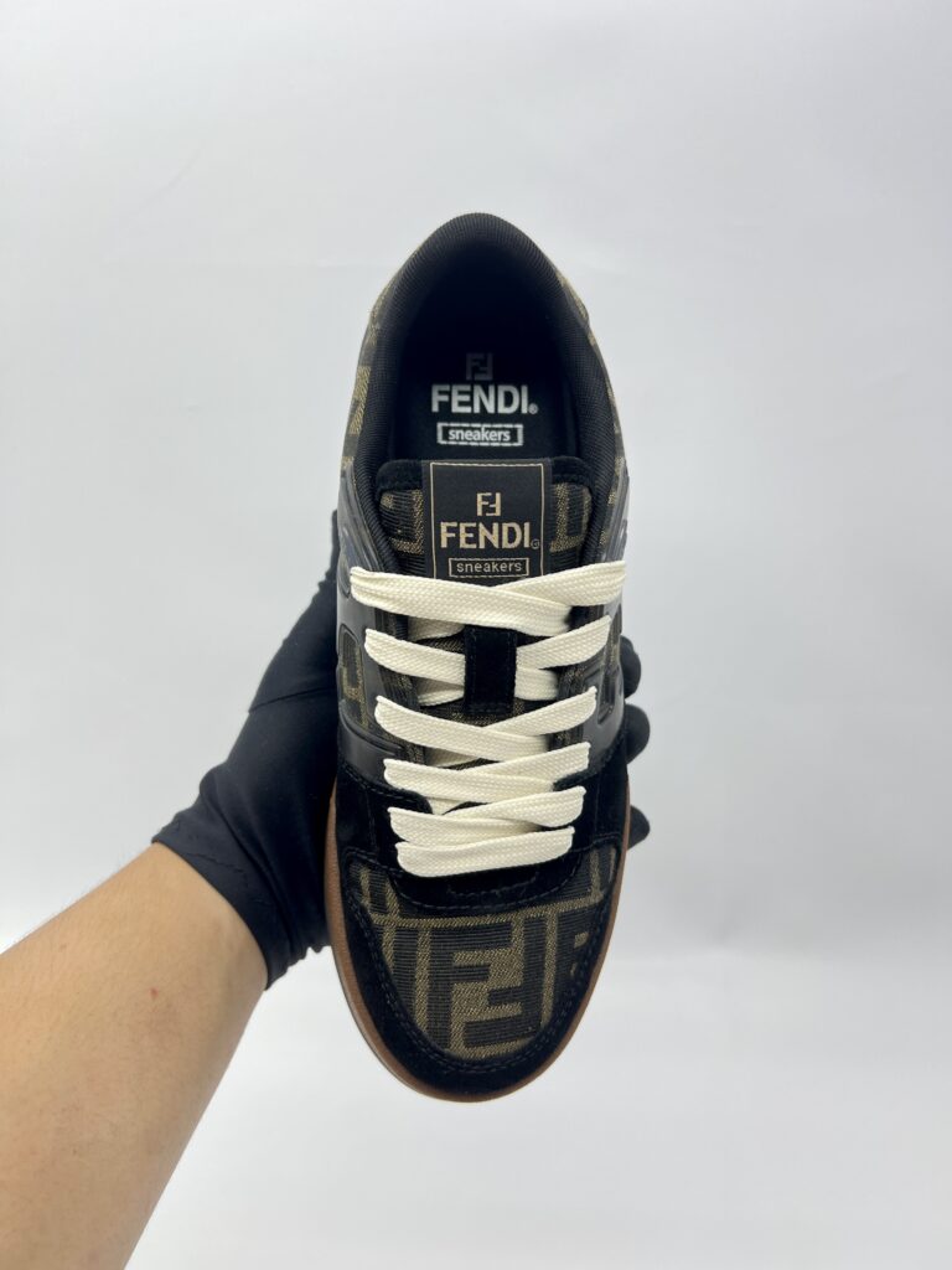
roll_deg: -0.5
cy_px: 635
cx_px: 476
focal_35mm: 26
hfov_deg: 53.1
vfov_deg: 67.3
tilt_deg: -17.2
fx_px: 953
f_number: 1.5
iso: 32
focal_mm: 5.7
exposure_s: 1/100
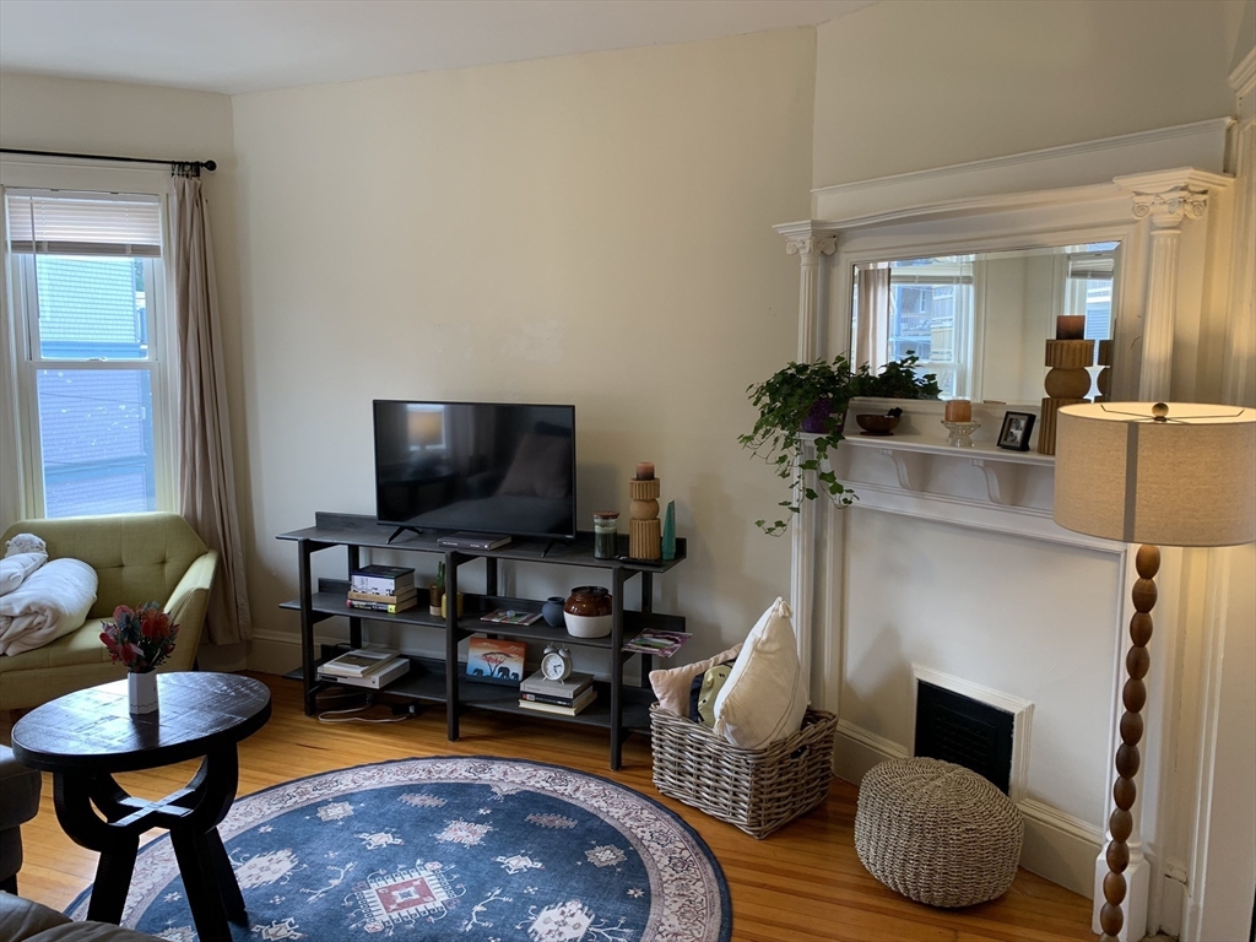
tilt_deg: -7.8
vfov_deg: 53.1
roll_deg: -0.2
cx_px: 628
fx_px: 943
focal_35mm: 26
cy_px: 471
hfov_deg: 67.3
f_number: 1.8
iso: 50
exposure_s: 1/60
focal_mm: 4.25
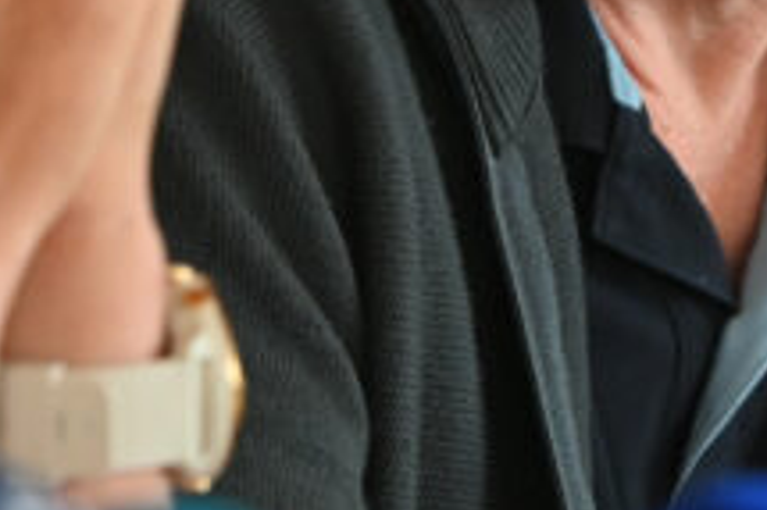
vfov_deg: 1.7
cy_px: -316
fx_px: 17265
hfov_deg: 2.5
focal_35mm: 811
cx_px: 610
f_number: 4
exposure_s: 1/200
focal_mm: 170
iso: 1600
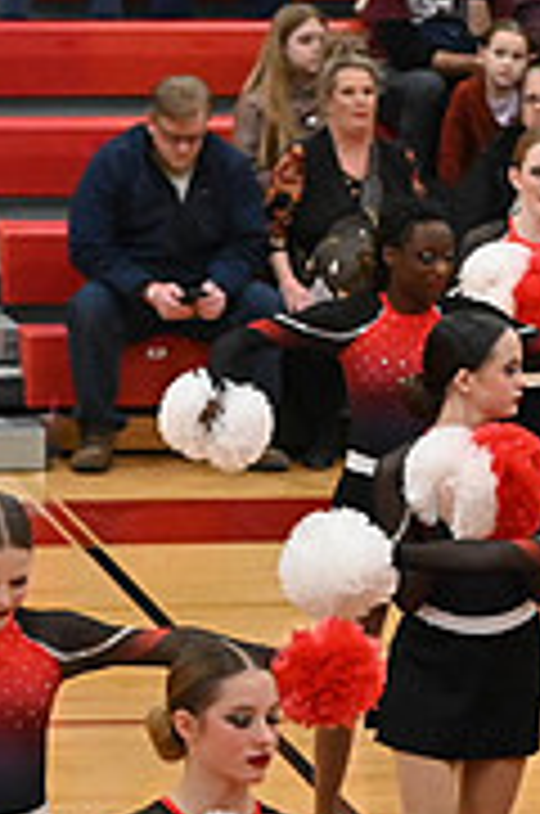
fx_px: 8492
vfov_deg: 5.5
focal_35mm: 376
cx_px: 1296
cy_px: 519
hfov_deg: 3.6
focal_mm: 78
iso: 8000
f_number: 4
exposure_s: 1/400
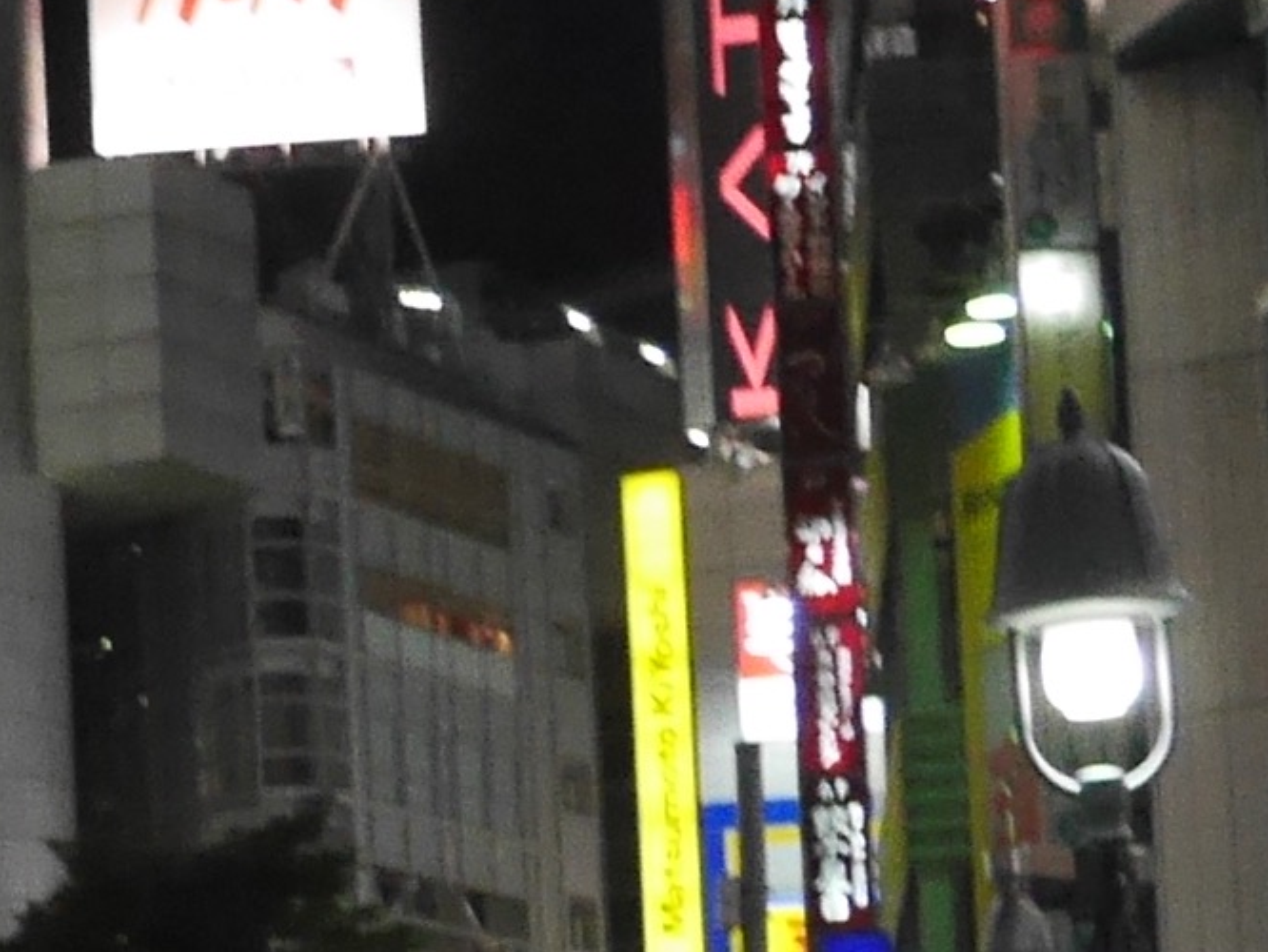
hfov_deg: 9.6
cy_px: 1281
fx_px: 7072
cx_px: -1239
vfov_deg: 7.6
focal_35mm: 193
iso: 2000
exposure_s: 1/125
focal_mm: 14
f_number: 3.5
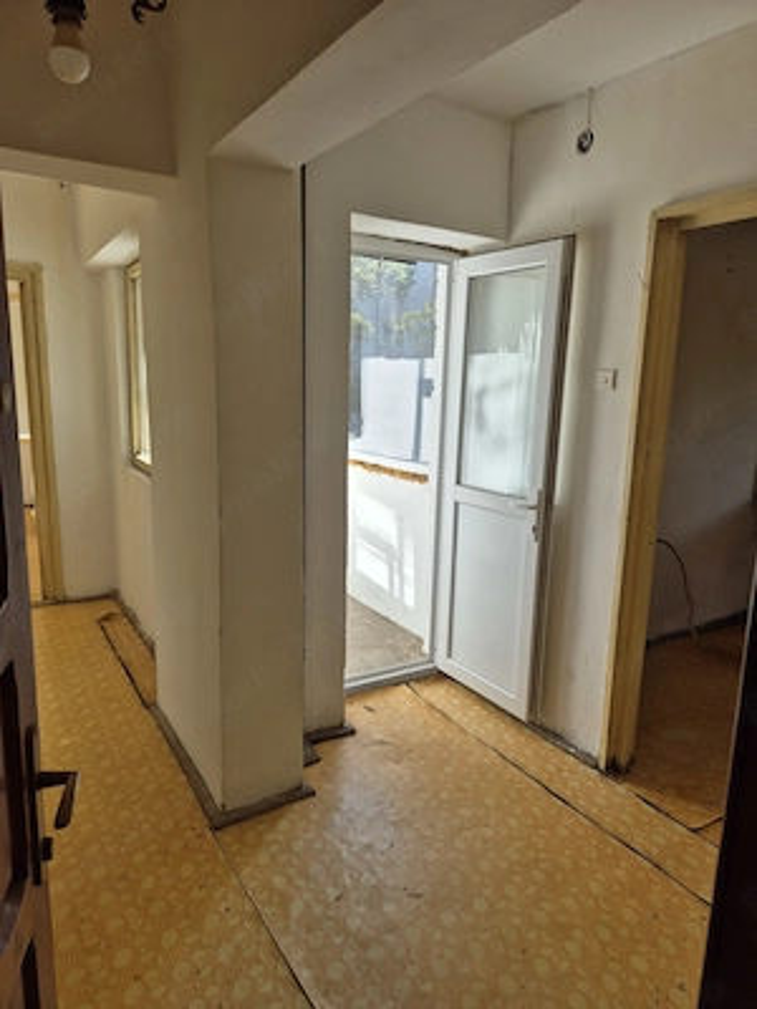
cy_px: 504
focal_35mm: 23
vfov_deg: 73.9
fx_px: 671
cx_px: 378
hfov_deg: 58.9
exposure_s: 1/478
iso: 25
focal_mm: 5.4
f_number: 1.8
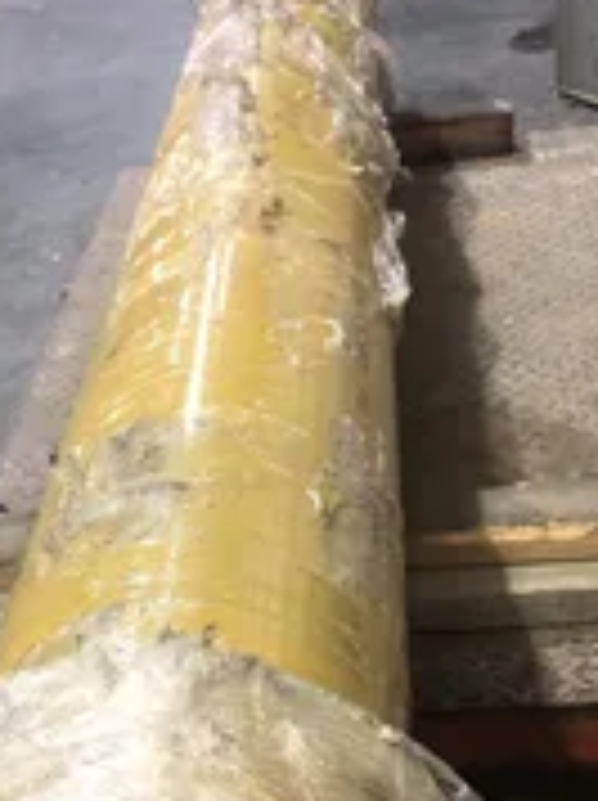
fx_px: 1455
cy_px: 742
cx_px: 252
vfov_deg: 29.3
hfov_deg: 23.2
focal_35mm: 63
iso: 80
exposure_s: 1/15
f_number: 1.8
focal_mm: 3.99
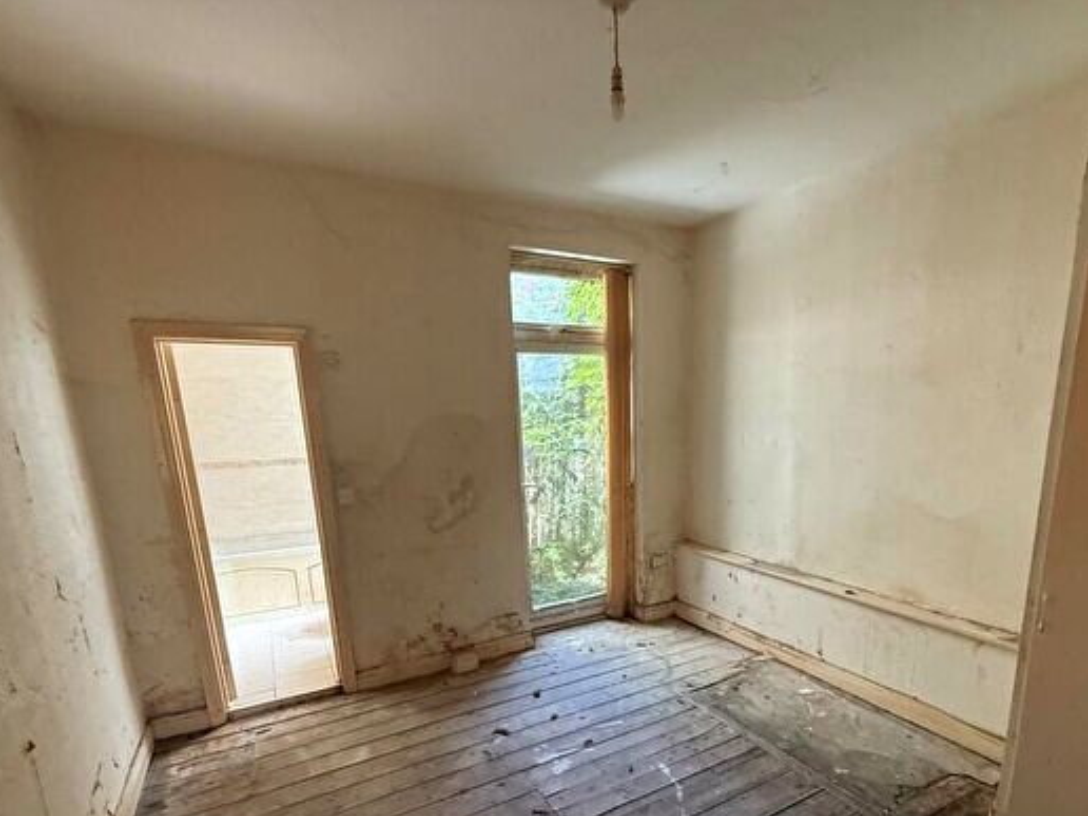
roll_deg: +1.2
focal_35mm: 19
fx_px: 597
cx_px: 622
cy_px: 547
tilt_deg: -12.3
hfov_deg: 84.1
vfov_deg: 66.7
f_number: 2.2
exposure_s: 1/99
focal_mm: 2.22
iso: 320
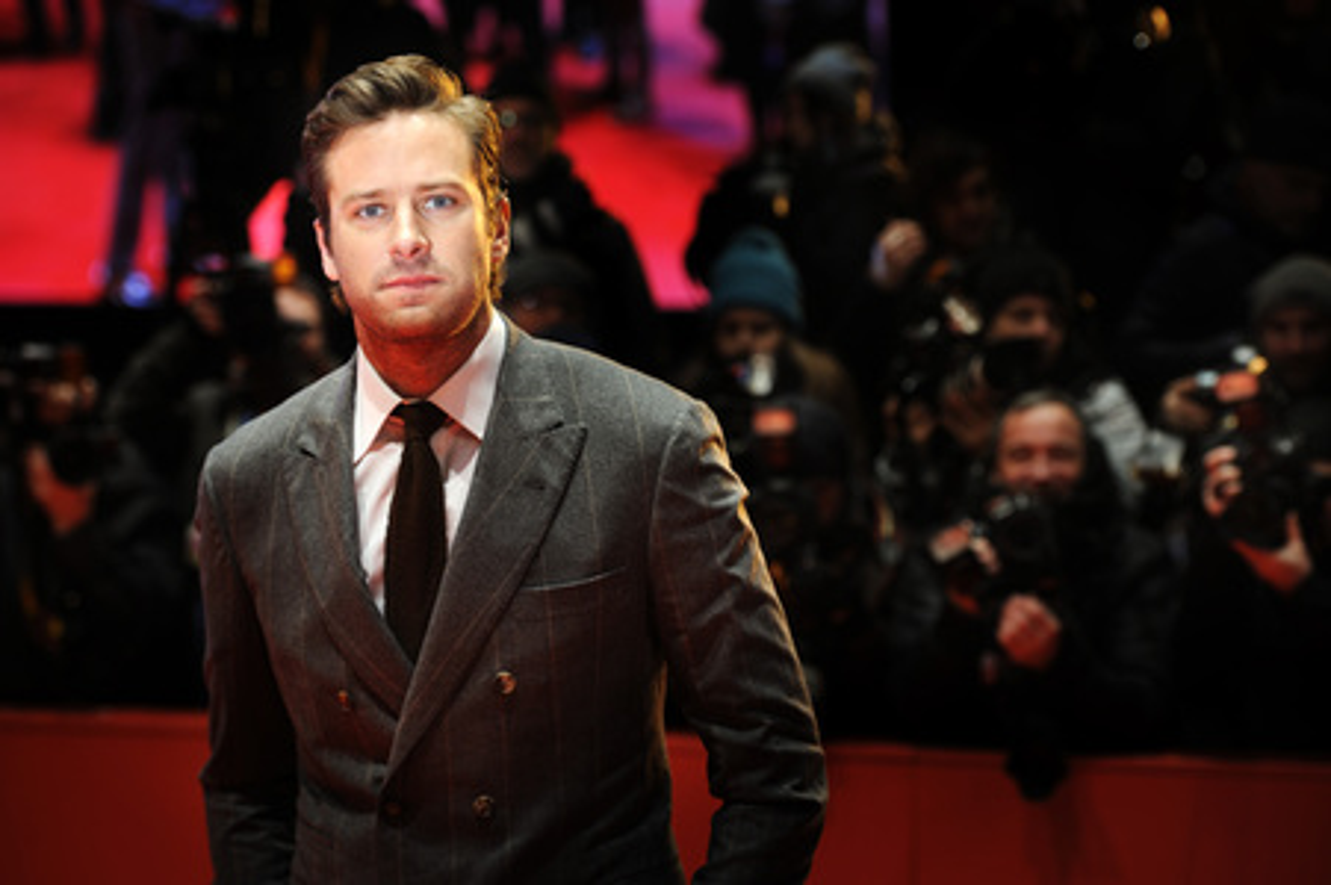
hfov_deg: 20.0
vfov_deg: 13.4
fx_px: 3768
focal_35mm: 102
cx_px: 666
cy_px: 442
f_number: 4
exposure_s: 1/80
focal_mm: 102
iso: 400
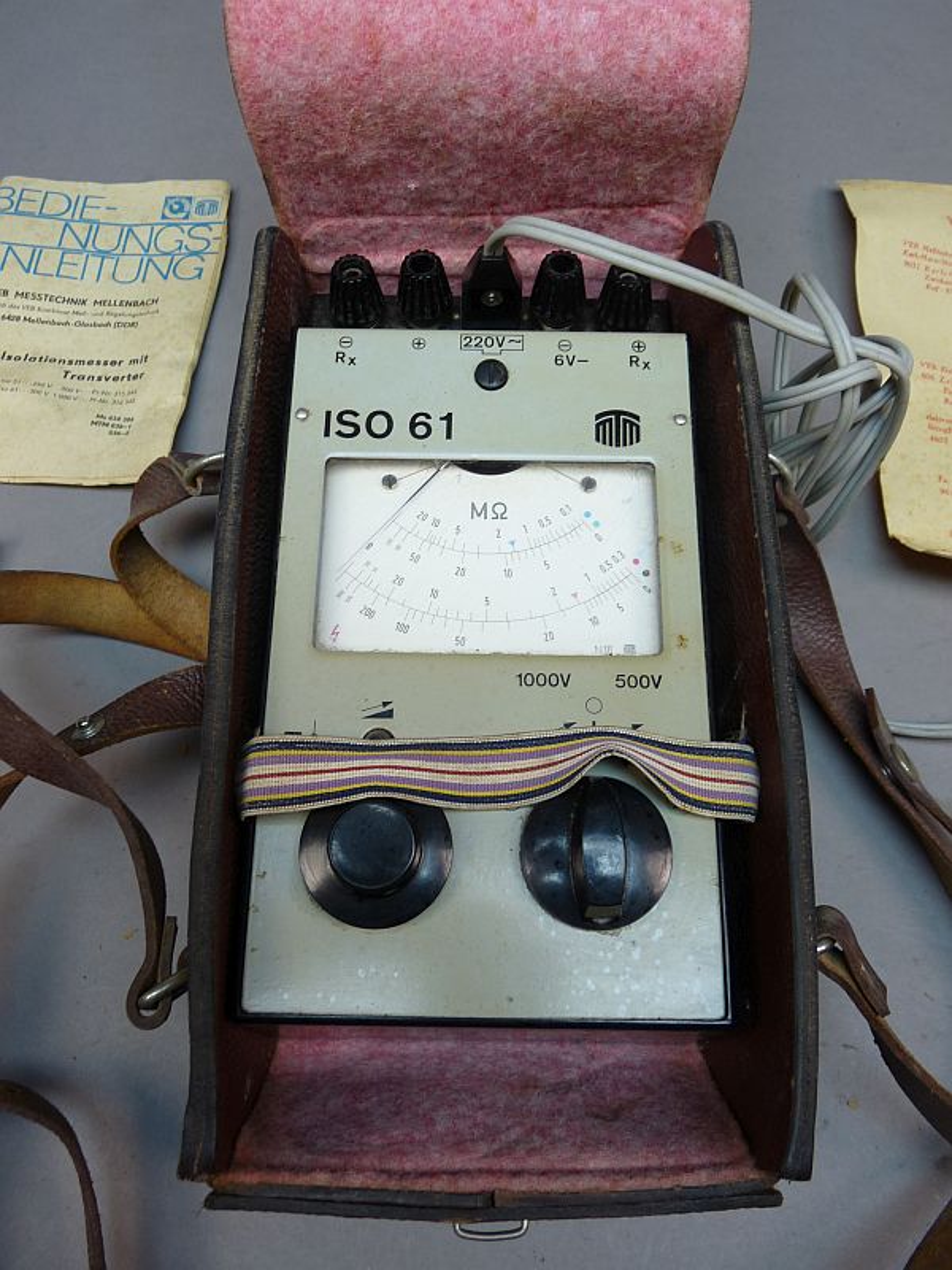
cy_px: 635
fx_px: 990
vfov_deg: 65.3
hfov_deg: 51.4
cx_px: 476
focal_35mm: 27
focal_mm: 4.8
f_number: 2.8
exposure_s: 1/40
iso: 100
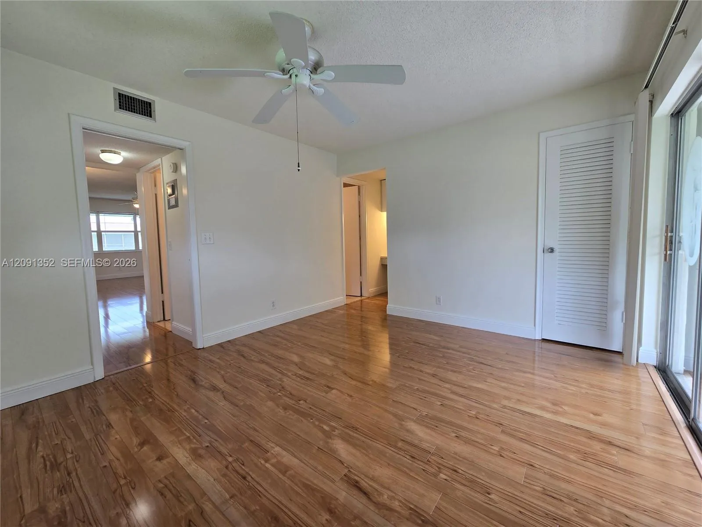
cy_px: 264
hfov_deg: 106.2
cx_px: 351
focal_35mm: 13
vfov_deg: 89.9
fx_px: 264
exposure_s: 1/60
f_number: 2.2
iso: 64
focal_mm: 2.2
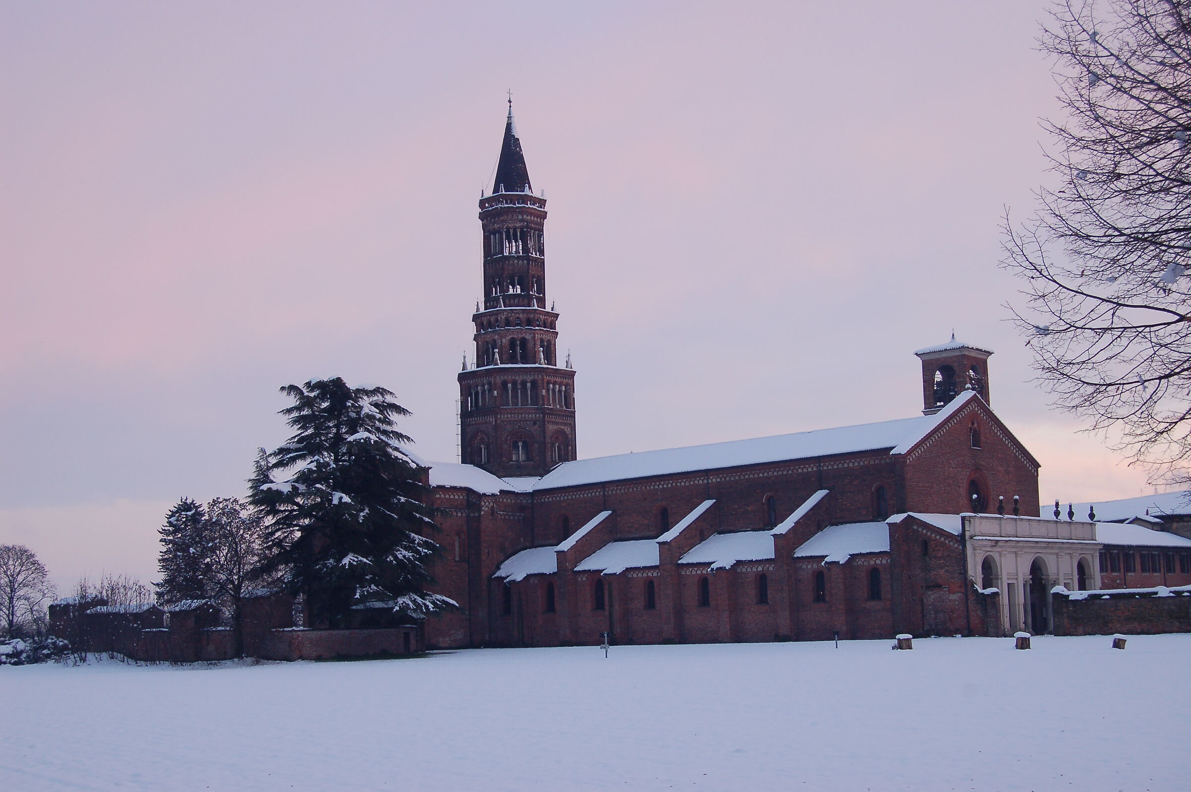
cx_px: 596
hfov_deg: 41.1
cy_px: 396
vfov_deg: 28.0
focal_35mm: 48
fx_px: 1587
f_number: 8
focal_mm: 32
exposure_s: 1/50
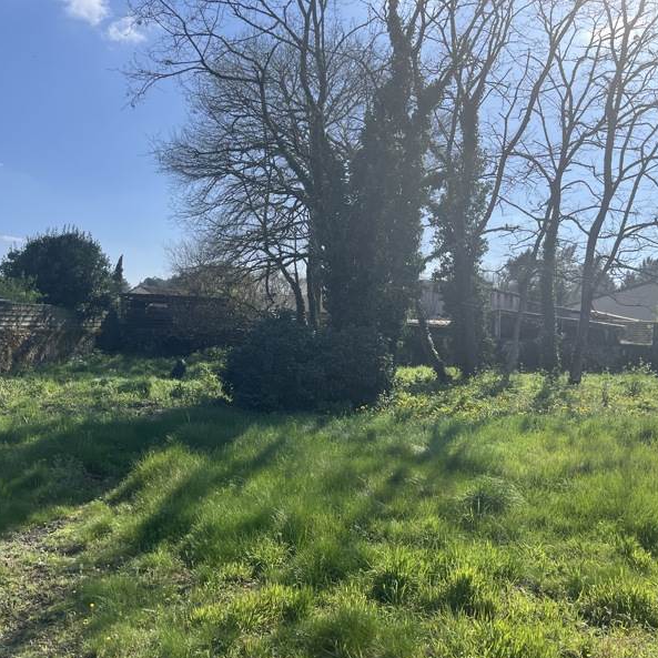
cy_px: 332
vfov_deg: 52.5
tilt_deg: +0.1
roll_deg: -2.7
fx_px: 667
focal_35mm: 31
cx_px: 367
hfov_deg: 52.4
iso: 50
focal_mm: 5.1
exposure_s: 1/3311
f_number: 1.6
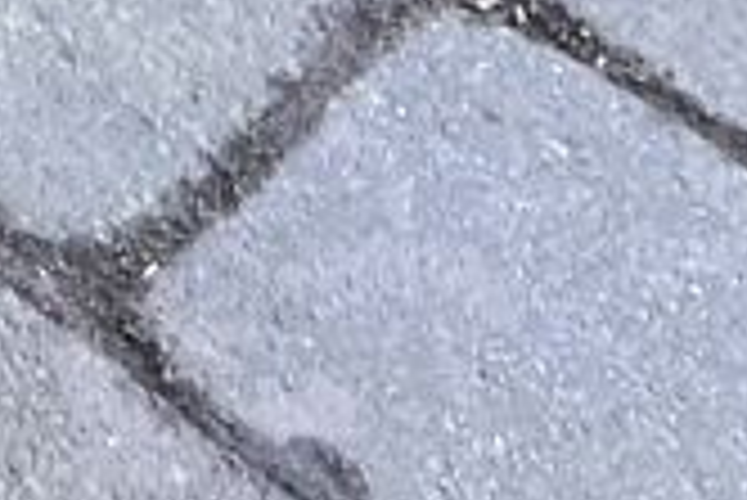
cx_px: -1552
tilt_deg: -36.6
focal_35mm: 195
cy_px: -1041
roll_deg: +0.1
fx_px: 4050
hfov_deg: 8.6
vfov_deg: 6.4
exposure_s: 1/106
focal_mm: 4.2
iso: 125
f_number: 1.6
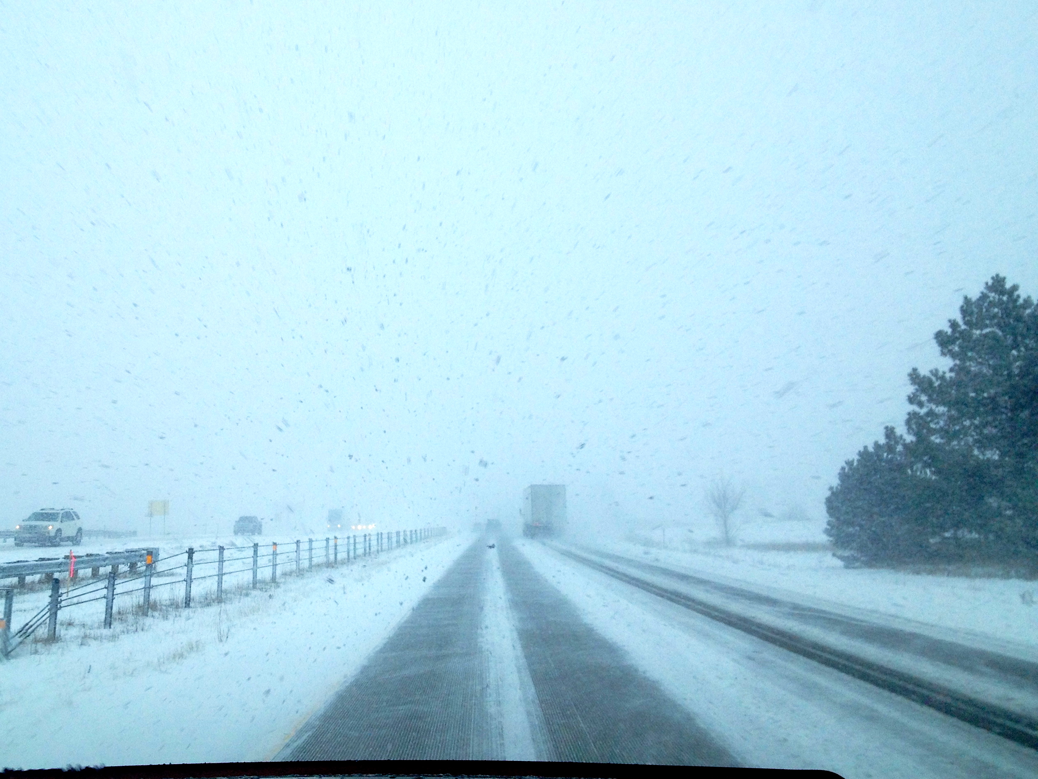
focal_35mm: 35
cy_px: 390
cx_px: 519
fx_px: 1050
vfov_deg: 40.7
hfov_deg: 52.6
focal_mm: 4.28
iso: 50
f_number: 2.4
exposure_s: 1/370
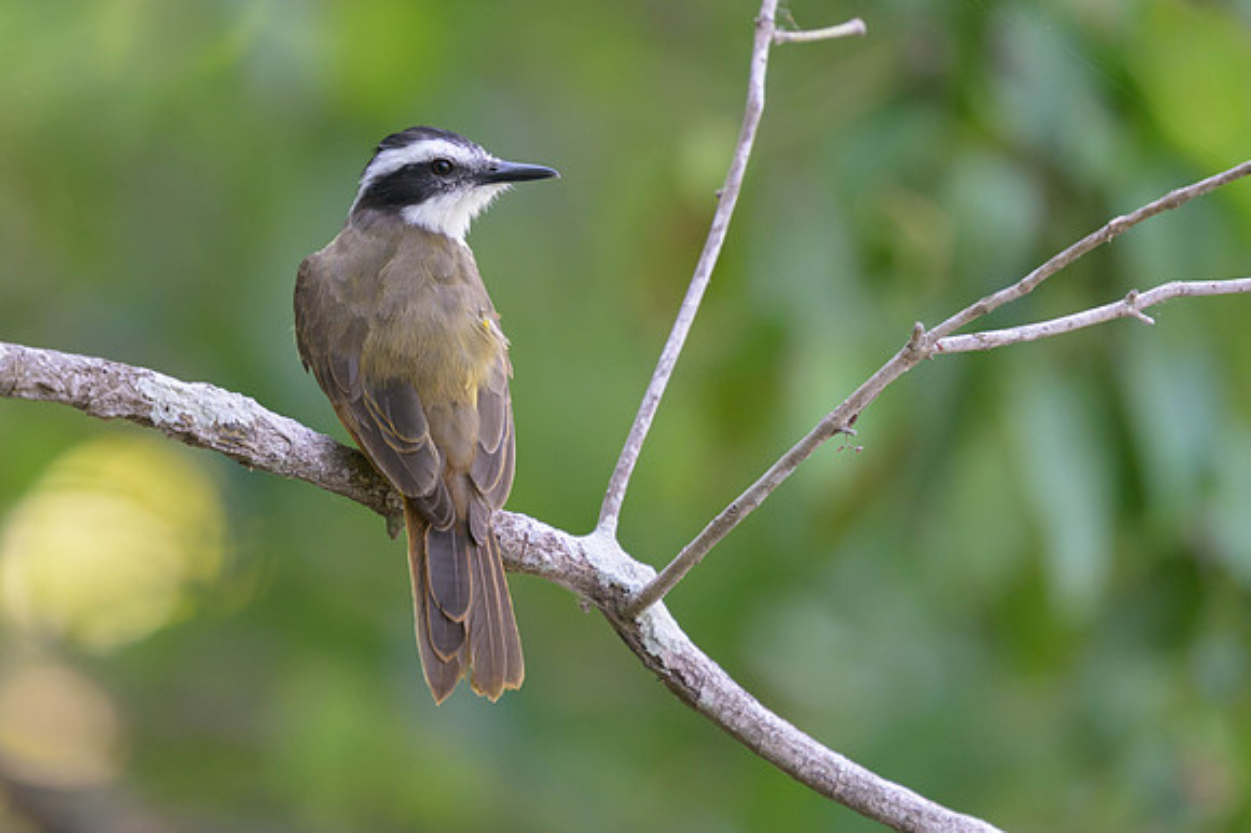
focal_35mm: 1089
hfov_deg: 1.9
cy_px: 350
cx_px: 620
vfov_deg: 1.3
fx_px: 37831
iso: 500
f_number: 4
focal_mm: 560
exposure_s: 1/400
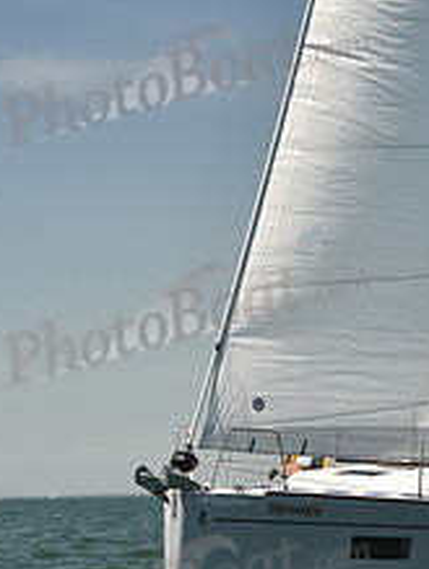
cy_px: 417
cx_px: 507
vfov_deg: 11.1
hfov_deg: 8.3
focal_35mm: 178
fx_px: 2933
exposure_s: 1/800
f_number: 5.6
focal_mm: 70
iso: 250
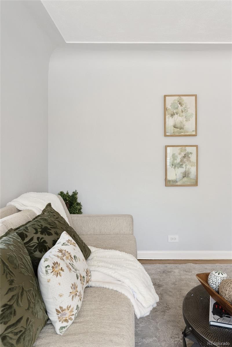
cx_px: 116
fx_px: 241
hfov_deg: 51.3
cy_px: 174
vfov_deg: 71.5
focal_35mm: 25
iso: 400
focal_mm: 17
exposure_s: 1/5
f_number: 8
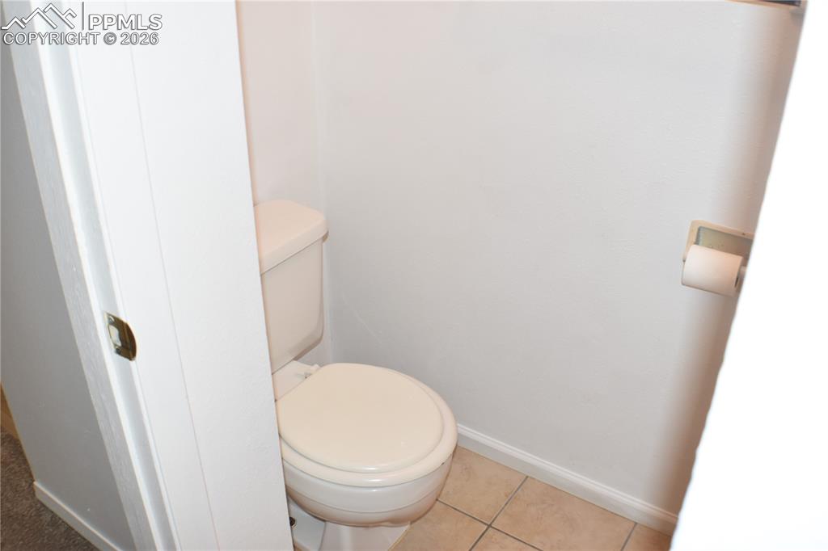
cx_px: 414
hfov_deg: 46.4
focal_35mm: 42
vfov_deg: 31.9
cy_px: 276
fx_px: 966
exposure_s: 1/100
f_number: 5
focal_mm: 28
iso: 800
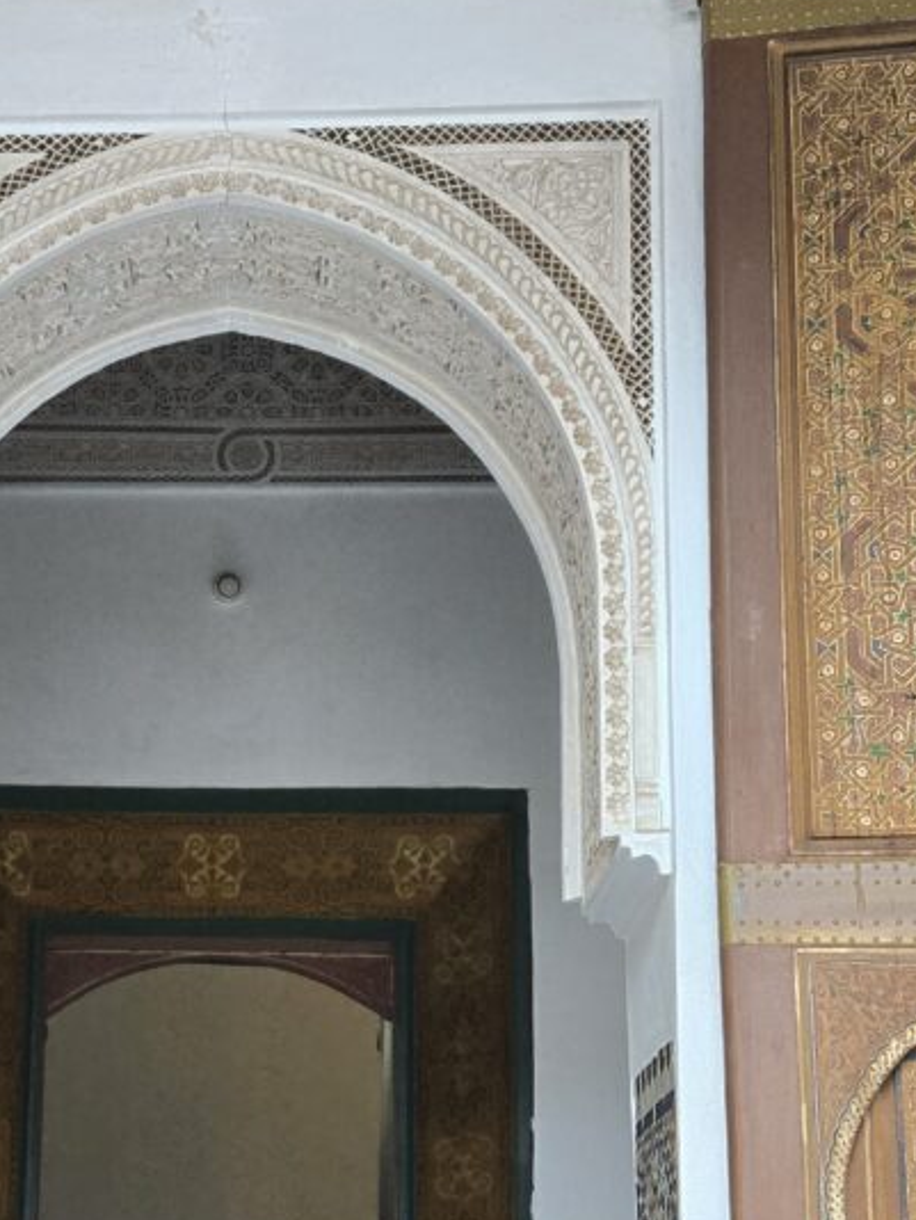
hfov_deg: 23.2
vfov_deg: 30.6
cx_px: 130
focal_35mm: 62
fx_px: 2186
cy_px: 921
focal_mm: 5.4
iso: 200
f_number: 1.8
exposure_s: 1/180
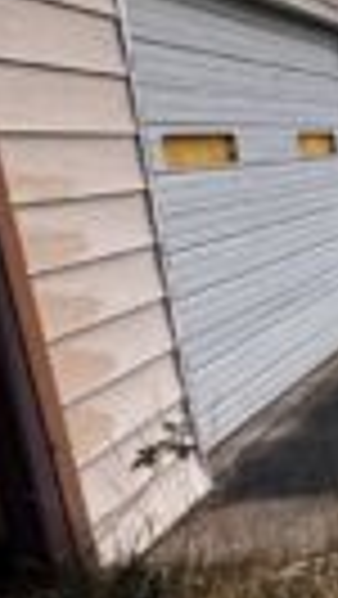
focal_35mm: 46
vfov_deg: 44.5
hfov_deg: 14.9
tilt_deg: -12.4
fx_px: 732
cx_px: 820
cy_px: 288
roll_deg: +0.2
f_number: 2.2
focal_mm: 2.22
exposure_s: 1/99
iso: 100
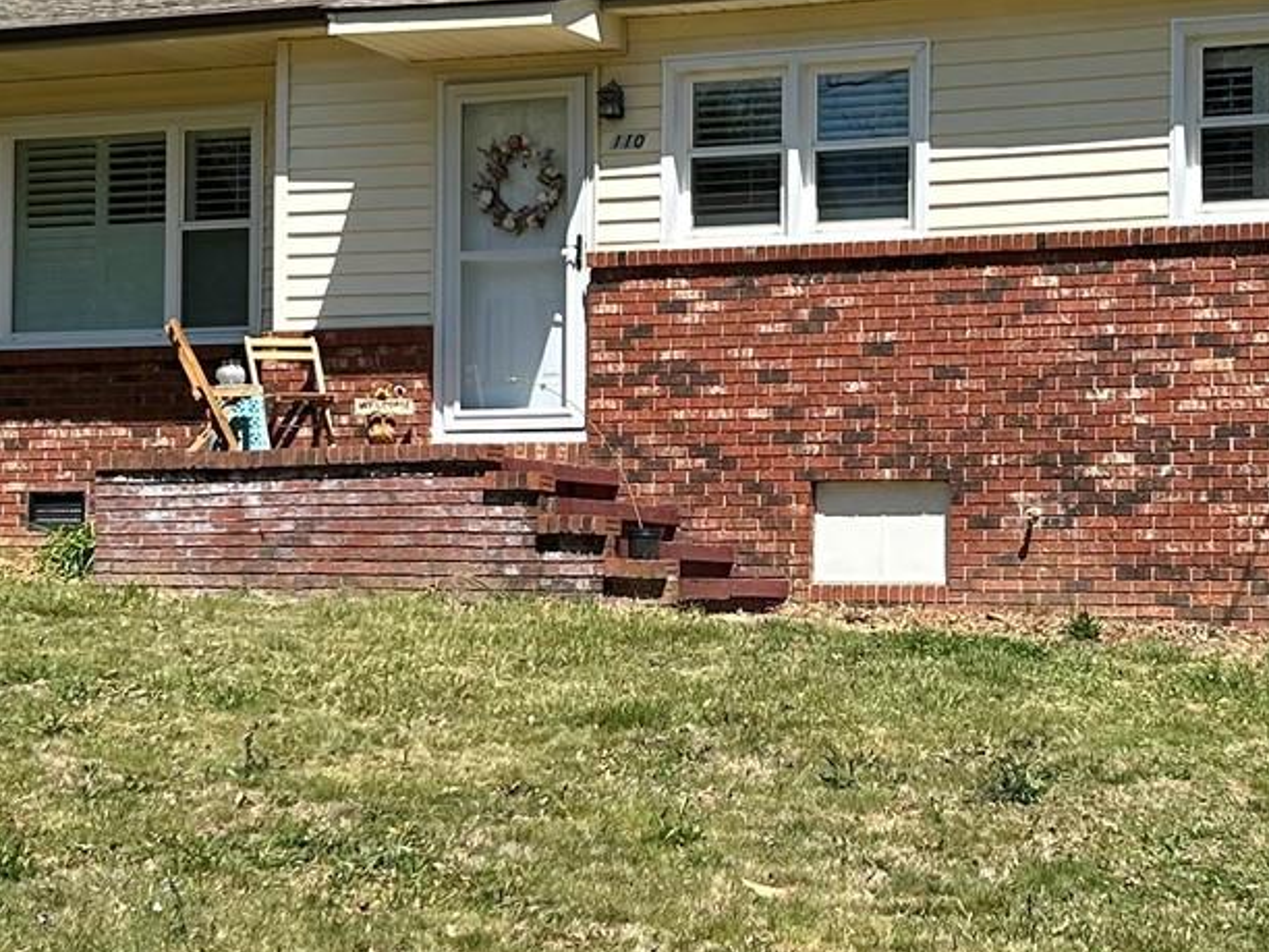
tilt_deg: +2.4
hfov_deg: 22.4
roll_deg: +0.0
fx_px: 3189
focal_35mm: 87
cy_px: 481
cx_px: 825
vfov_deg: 17.0
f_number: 1.5
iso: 50
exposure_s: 1/2994
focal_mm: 5.7
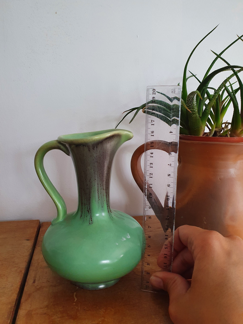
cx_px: 122
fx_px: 243
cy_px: 162
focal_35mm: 26
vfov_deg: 67.3
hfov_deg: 53.1
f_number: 2.4
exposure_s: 1/50
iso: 320
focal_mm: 4.32
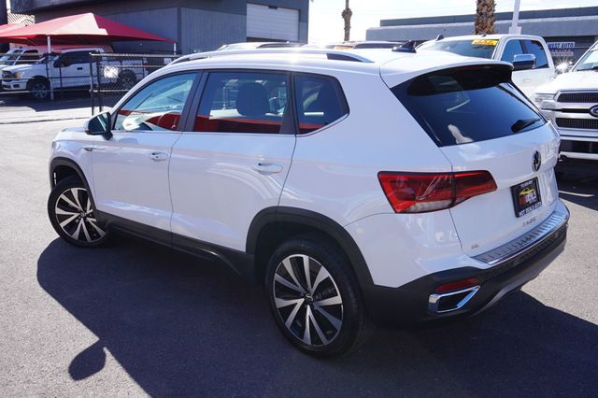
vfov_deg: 39.9
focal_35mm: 33
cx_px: 299
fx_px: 548
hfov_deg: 57.2
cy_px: 199
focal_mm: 22
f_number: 10
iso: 100
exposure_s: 1/80
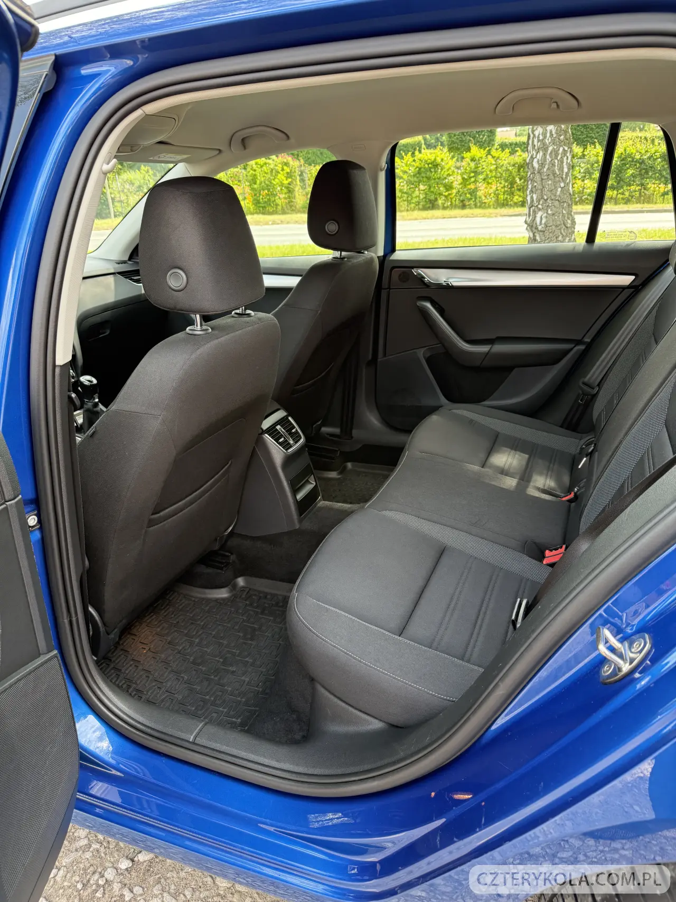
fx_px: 625
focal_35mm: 24
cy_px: 451
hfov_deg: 56.8
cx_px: 338
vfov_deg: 71.6
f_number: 1.78
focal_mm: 6.76
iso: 200
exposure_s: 1/226
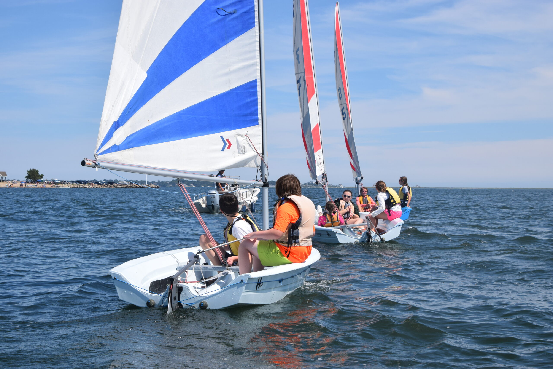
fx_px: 1014
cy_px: 184
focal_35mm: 66
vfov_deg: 20.6
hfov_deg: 30.5
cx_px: 276
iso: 200
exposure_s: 1/500
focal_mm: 44
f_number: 11
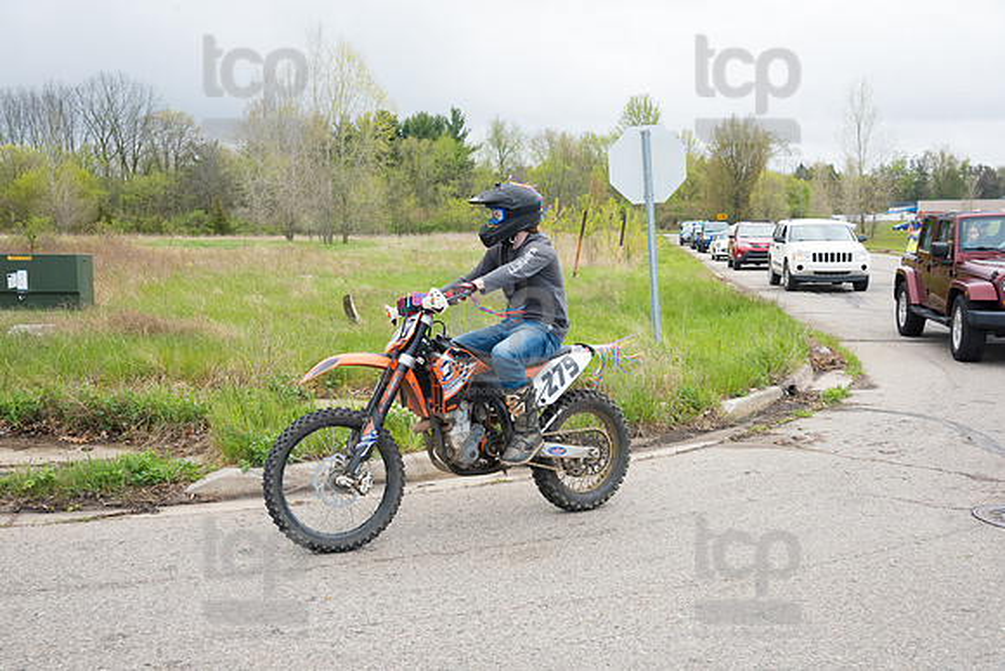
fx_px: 1061
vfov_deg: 35.1
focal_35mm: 38
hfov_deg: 50.7
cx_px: 502
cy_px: 336
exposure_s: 1/800
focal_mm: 38
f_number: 7.1
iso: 1250
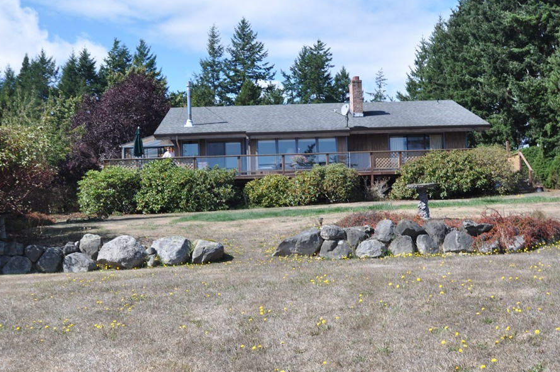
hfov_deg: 44.5
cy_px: 193
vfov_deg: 30.4
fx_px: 684
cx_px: 272
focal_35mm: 44
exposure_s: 1/200
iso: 200
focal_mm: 24
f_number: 7.1
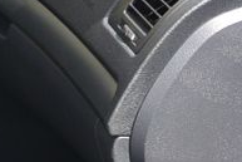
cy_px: 175
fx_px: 962
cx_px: -278
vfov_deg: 9.5
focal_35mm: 143
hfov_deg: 12.3
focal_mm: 10
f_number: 4
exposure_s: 1/200
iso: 160
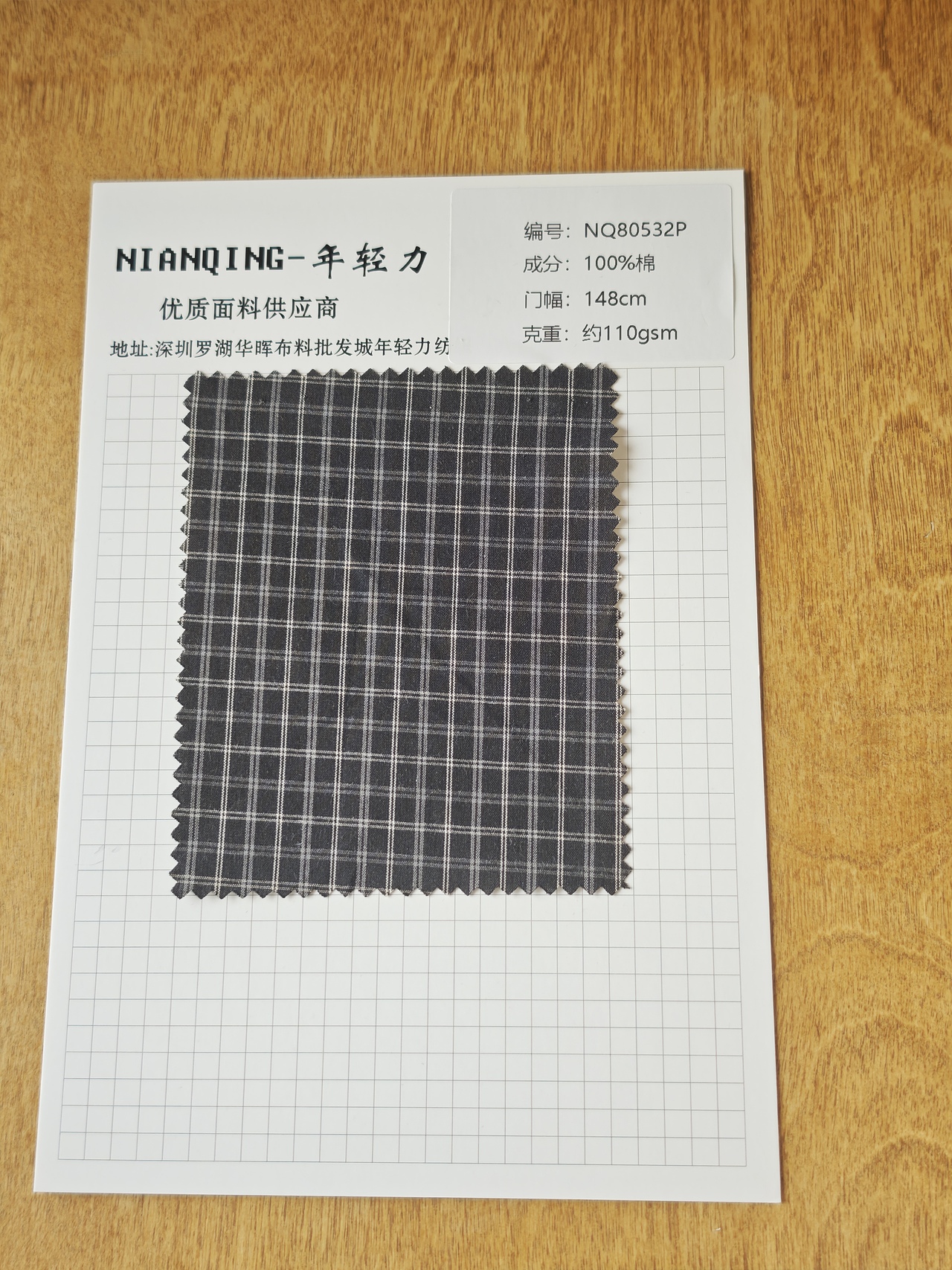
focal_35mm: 47
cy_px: 635
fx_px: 1724
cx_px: 476
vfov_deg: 40.4
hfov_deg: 30.9
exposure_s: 1/100
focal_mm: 6.68
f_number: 1.44
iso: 100
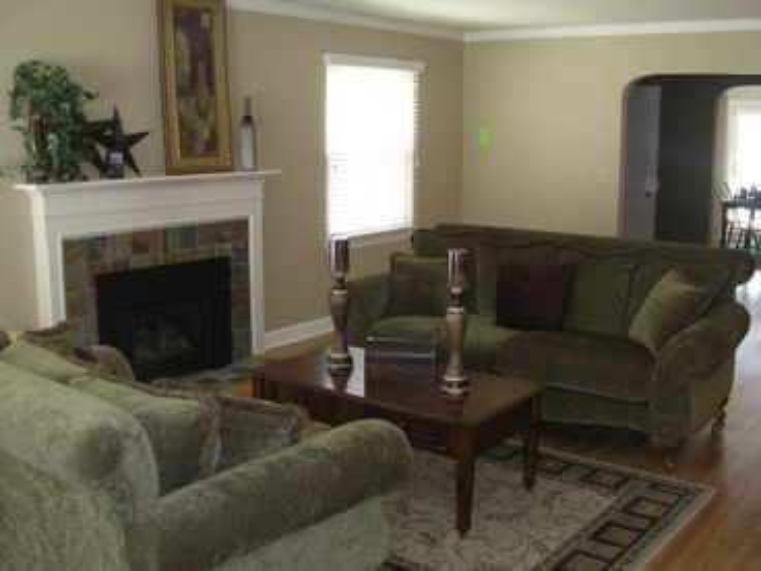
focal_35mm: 38
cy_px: 286
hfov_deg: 49.0
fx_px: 835
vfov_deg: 37.7
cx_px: 380
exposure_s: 1/25.3
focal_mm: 5.8
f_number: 2.8
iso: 309
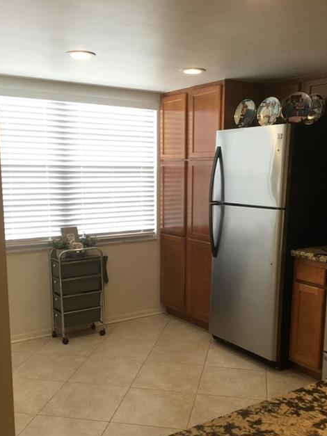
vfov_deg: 48.8
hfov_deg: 37.7
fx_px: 479
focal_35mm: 38
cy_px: 250
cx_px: 164
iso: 25
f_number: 2.4
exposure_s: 1/30
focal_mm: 3.3
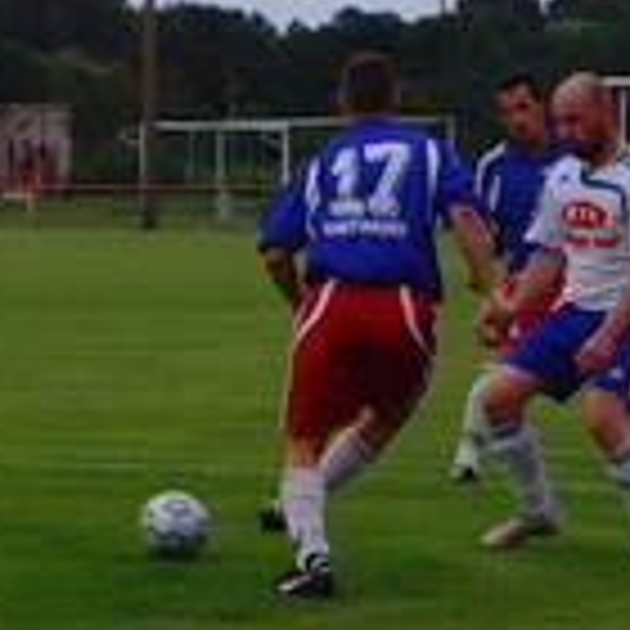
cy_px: 191
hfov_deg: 6.9
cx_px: 302
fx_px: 5209
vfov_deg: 6.9
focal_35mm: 253
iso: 80
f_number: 4.2
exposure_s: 1/350
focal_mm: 13.7
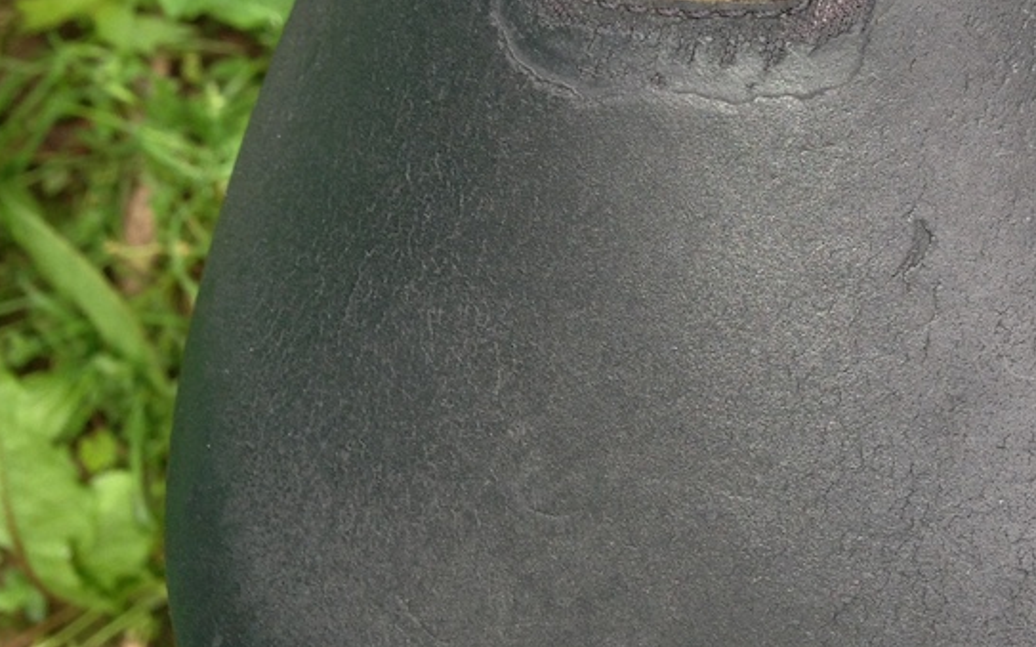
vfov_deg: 18.9
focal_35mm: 66
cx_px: 708
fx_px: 1863
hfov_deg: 30.8
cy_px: -65
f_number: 2.4
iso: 64
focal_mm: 4.13
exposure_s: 1/120
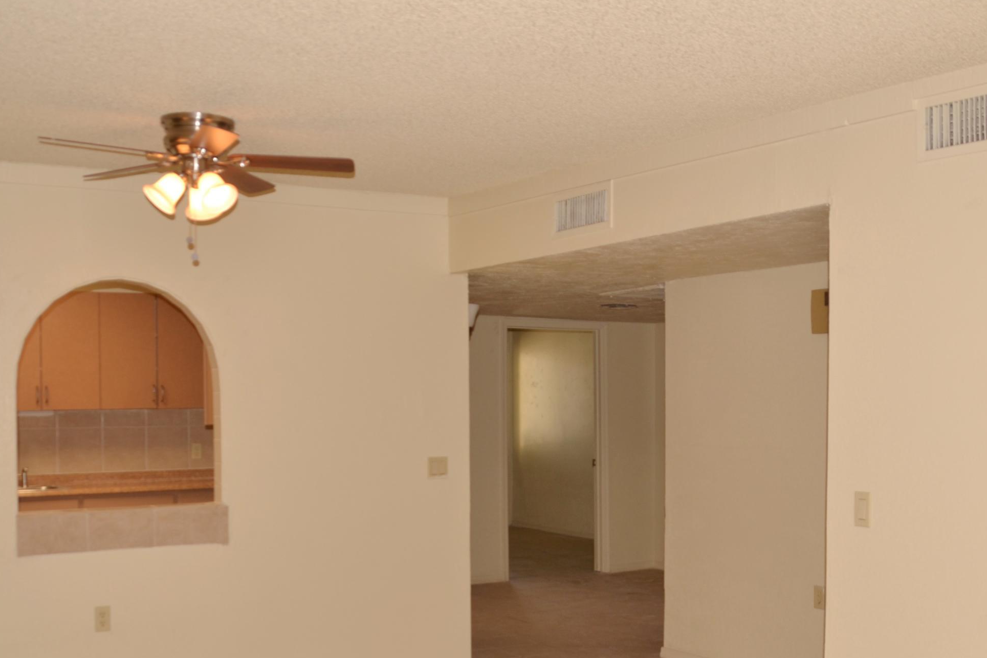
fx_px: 1151
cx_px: 525
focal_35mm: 42
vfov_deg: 31.8
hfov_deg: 46.4
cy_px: 400
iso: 100
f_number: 3.5
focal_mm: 18
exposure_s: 1/60
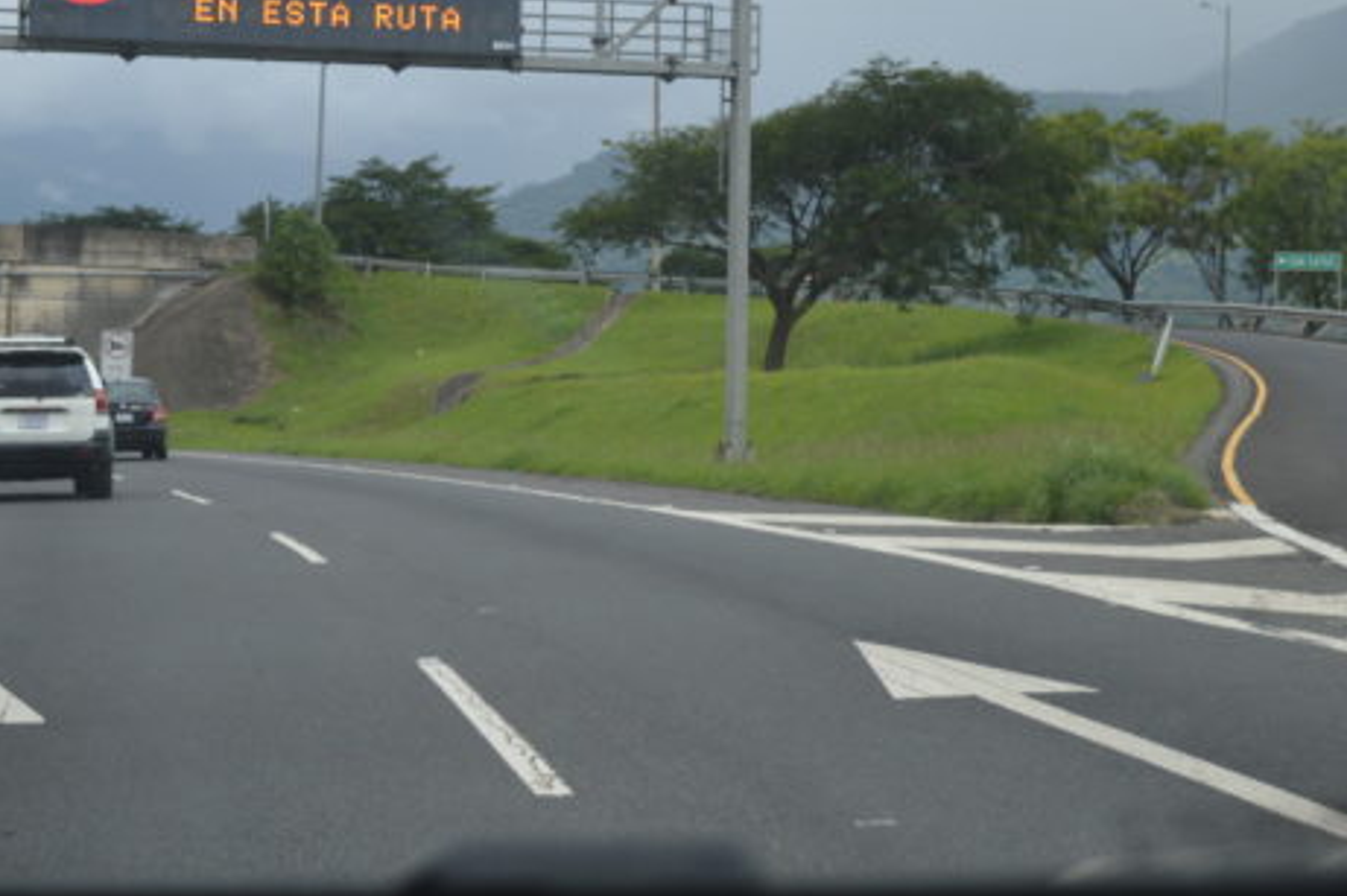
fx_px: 3927
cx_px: 555
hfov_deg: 19.4
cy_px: 317
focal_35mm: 105
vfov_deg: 13.0
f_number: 5
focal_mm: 42
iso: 400
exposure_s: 1/1000
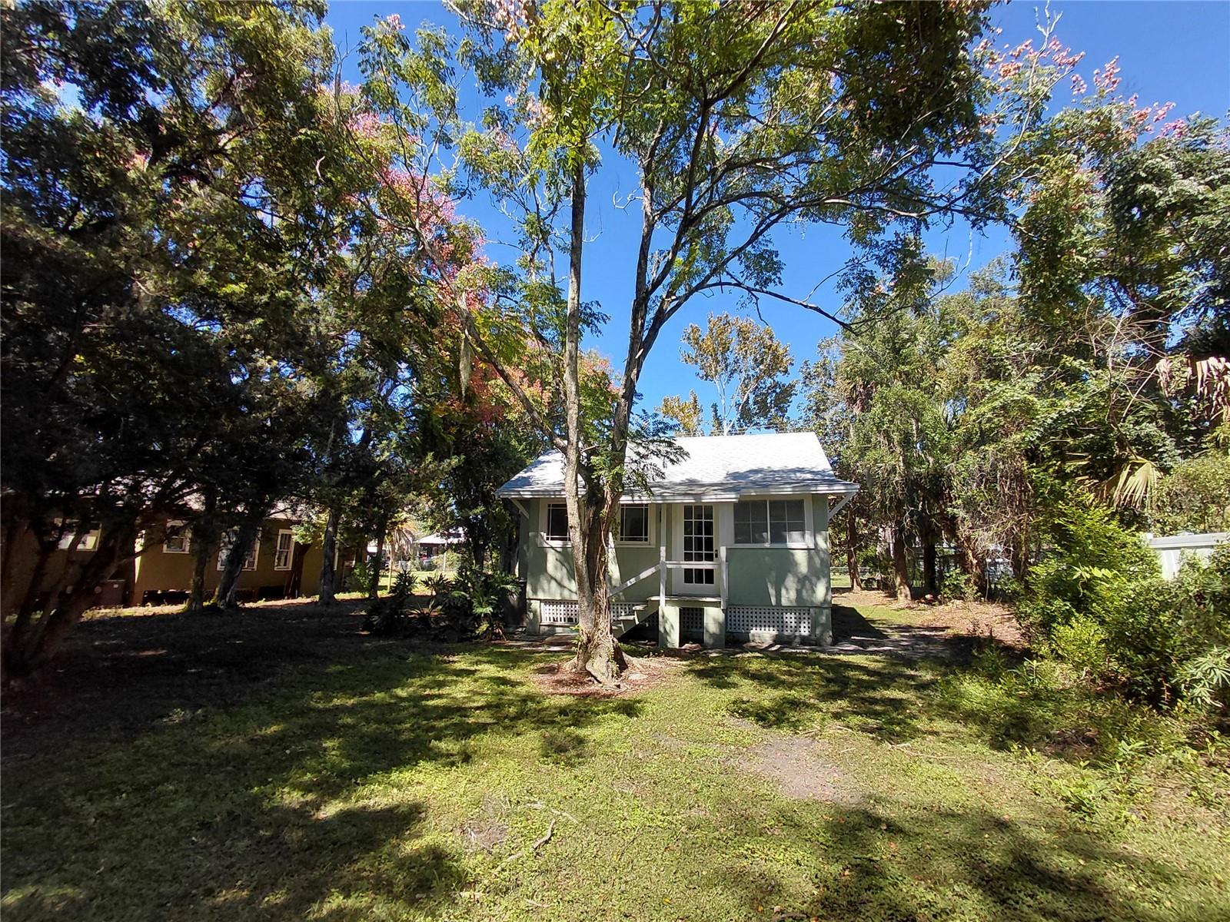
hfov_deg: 94.5
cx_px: 615
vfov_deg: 78.1
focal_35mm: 16
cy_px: 461
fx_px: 569
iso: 40
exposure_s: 1/622
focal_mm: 1.64
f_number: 2.2
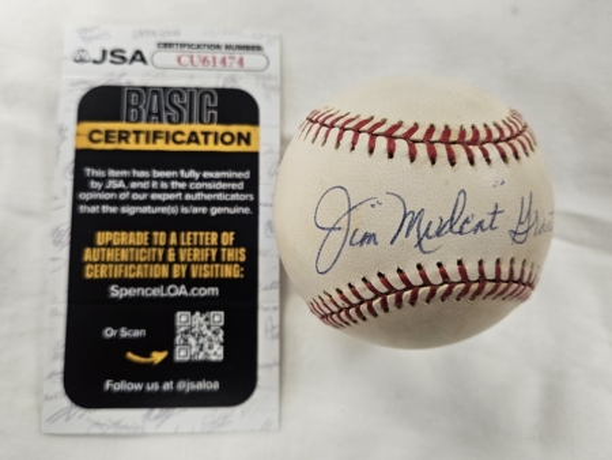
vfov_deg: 58.9
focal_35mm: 23
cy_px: 230
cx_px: 306
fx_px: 407
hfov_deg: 73.9
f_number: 1.8
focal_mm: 5.4
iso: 200
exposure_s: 1/120
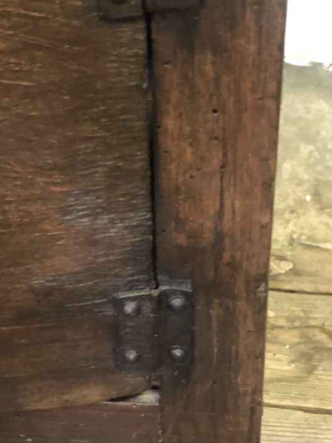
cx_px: 120
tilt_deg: -32.5
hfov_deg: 19.9
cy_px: 160
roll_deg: +4.3
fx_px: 946
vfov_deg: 26.2
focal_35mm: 74
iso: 200
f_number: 2.4
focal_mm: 6
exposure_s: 1/8
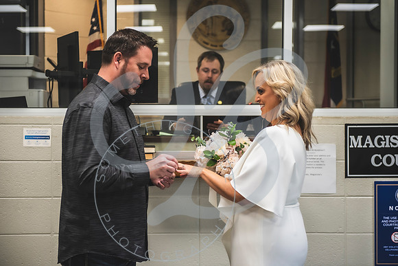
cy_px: 133
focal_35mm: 71
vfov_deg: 19.3
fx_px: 782
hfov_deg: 28.6
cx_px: 199
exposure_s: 1/160
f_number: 2.8
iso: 500
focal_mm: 70
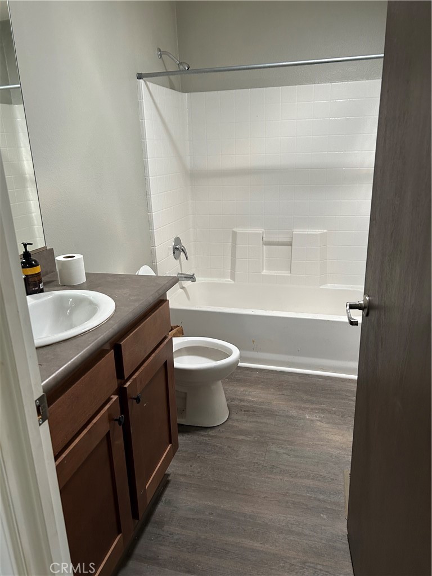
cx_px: 216
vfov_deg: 67.3
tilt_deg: -19.2
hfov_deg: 53.1
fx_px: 433
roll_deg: +1.7
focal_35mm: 26
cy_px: 288
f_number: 1.5
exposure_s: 1/64
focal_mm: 5.7
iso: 125
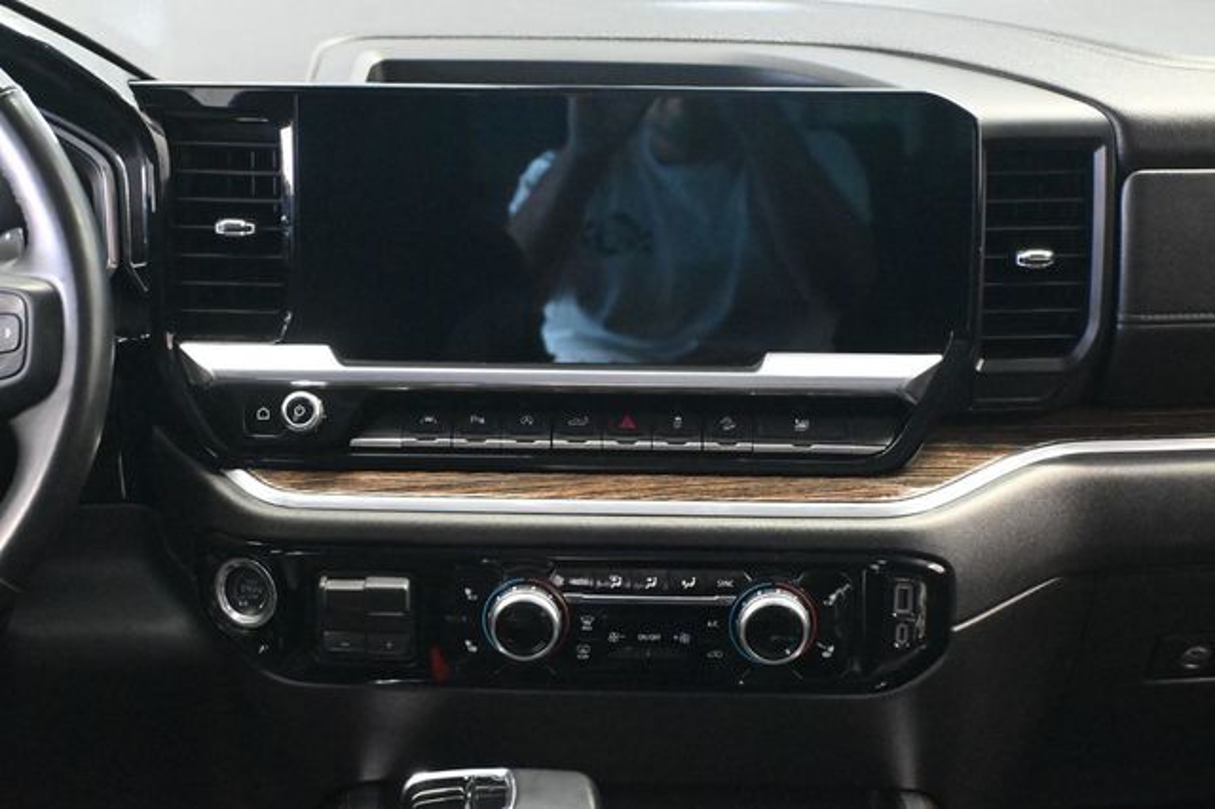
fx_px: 1973
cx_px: 608
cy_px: 404
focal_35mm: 58
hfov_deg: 34.2
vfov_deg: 23.2
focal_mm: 39
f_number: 5.6
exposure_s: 1/30
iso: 12800
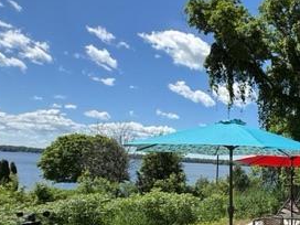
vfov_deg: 40.5
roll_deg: -3.5
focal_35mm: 33
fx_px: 286
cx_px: 283
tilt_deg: -6.2
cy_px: 191
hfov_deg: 48.1
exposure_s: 1/1613
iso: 50
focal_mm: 2.22
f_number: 2.2
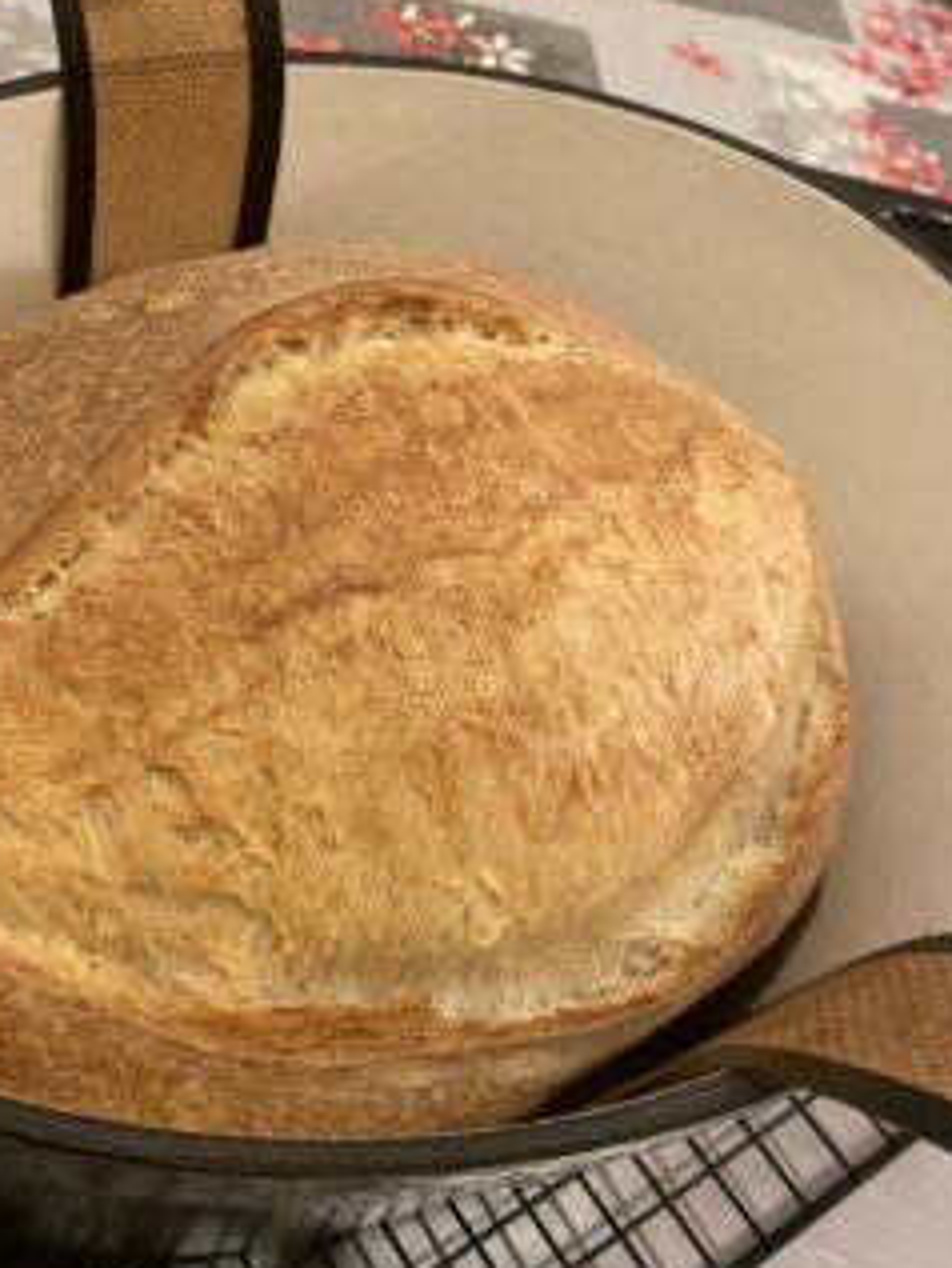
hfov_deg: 35.0
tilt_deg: -49.6
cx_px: 382
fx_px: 1502
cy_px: 628
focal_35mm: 41
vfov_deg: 45.8
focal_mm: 4.25
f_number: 1.8
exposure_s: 1/33
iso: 500
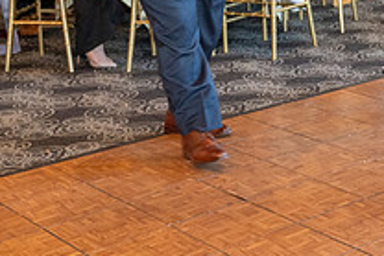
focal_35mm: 97
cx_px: 436
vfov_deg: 13.7
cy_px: -61
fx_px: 1035
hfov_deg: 20.0
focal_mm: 24
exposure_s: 1/200
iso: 800
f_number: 2.8
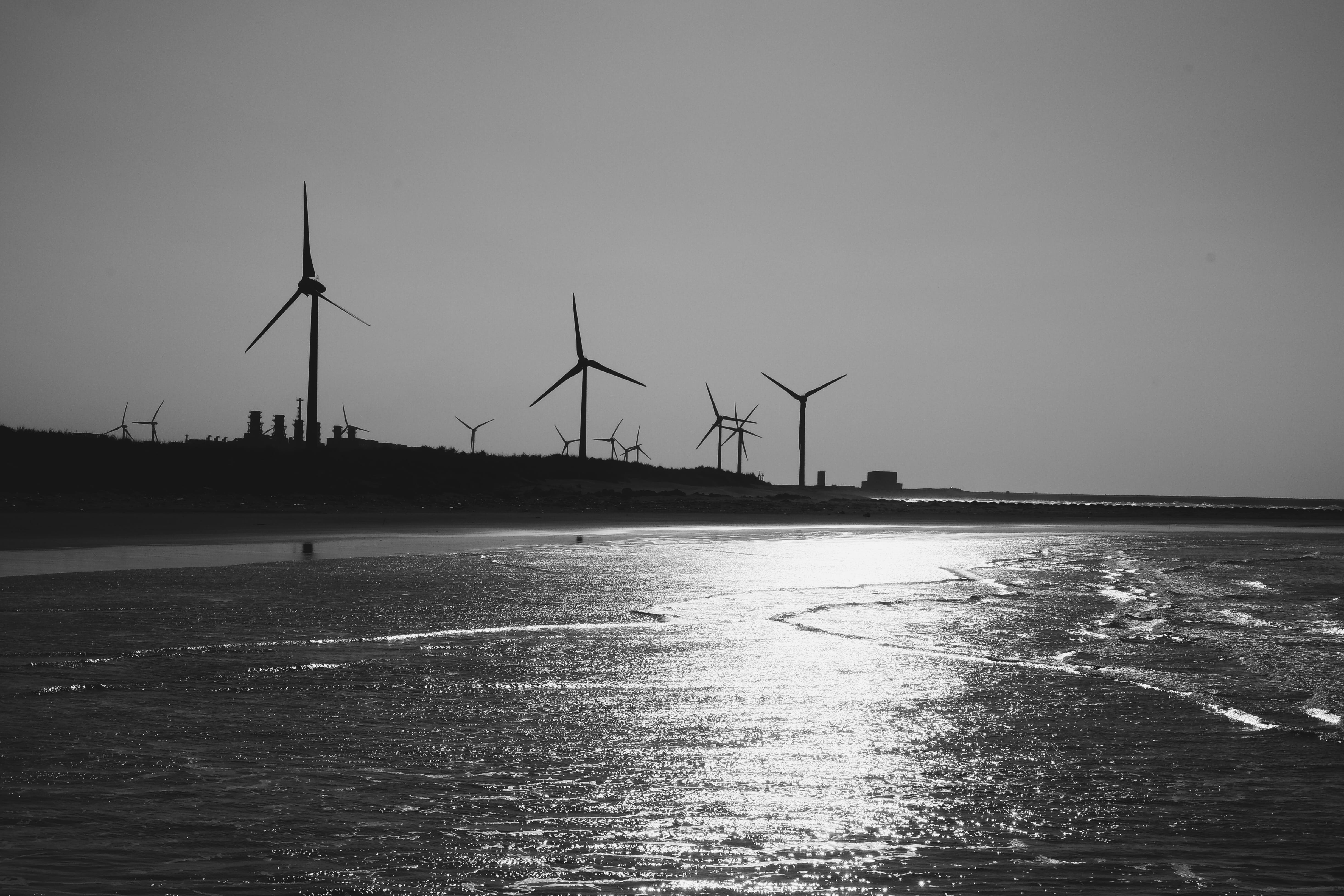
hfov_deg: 36.9
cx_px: 672
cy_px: 448
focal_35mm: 54
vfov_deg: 25.1
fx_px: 2016
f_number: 22
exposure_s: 1/950
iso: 400
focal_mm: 35.8
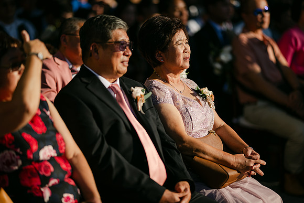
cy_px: 102
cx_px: 152
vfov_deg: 13.0
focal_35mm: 105
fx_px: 887
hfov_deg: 19.5
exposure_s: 1/5000
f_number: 1.4
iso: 64
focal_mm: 105
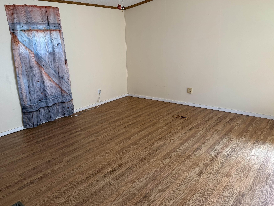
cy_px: 92
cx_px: 136
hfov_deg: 63.4
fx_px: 222
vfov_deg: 49.7
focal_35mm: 28
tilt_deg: -12.7
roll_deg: +1.6
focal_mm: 6.76
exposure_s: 1/120
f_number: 1.78
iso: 160
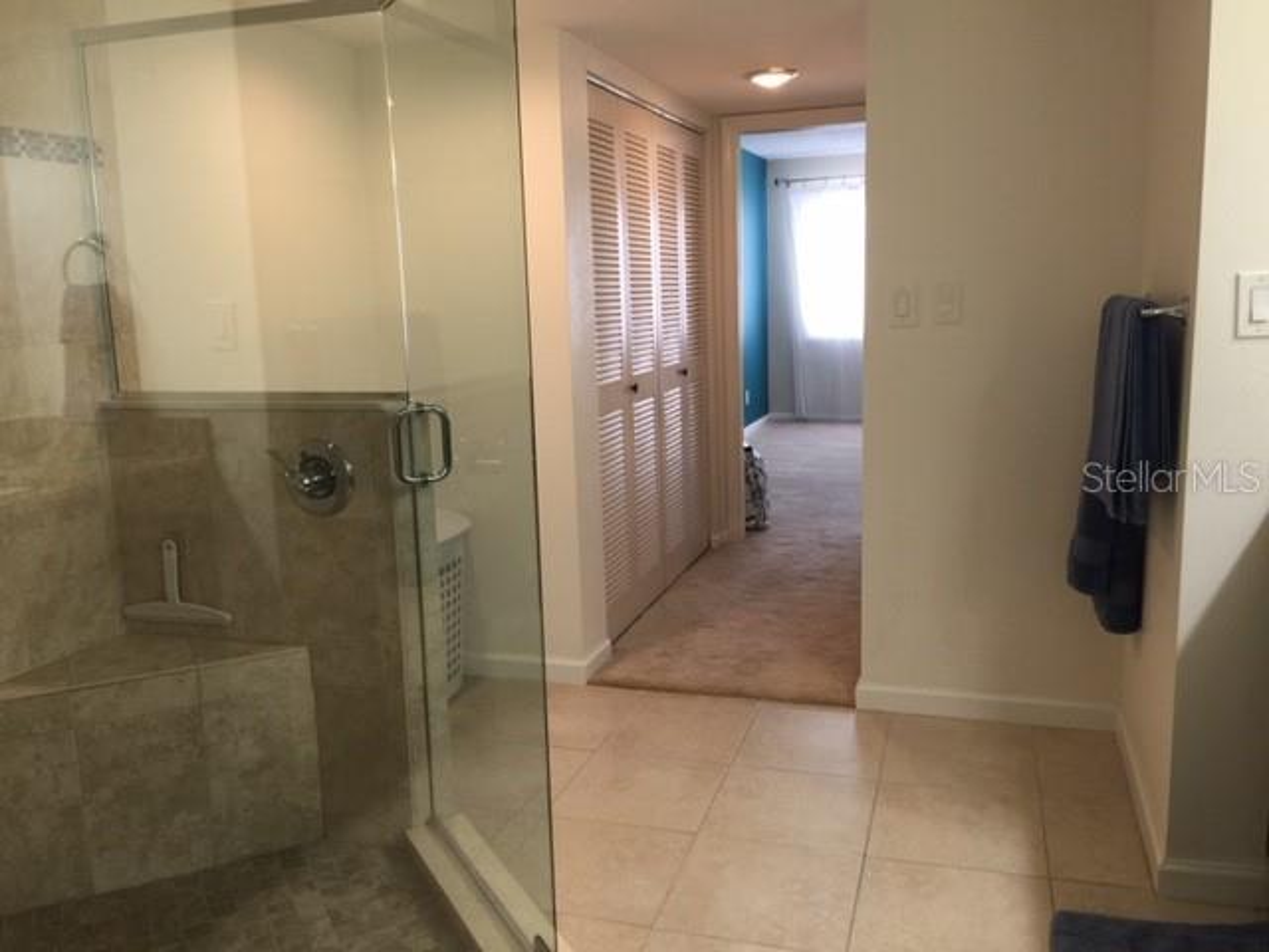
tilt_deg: -8.3
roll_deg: +0.8
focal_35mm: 29
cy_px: 476
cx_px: 634
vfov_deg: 48.2
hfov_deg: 61.7
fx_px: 1063
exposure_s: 1/40
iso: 40
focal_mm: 4.15
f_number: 2.2
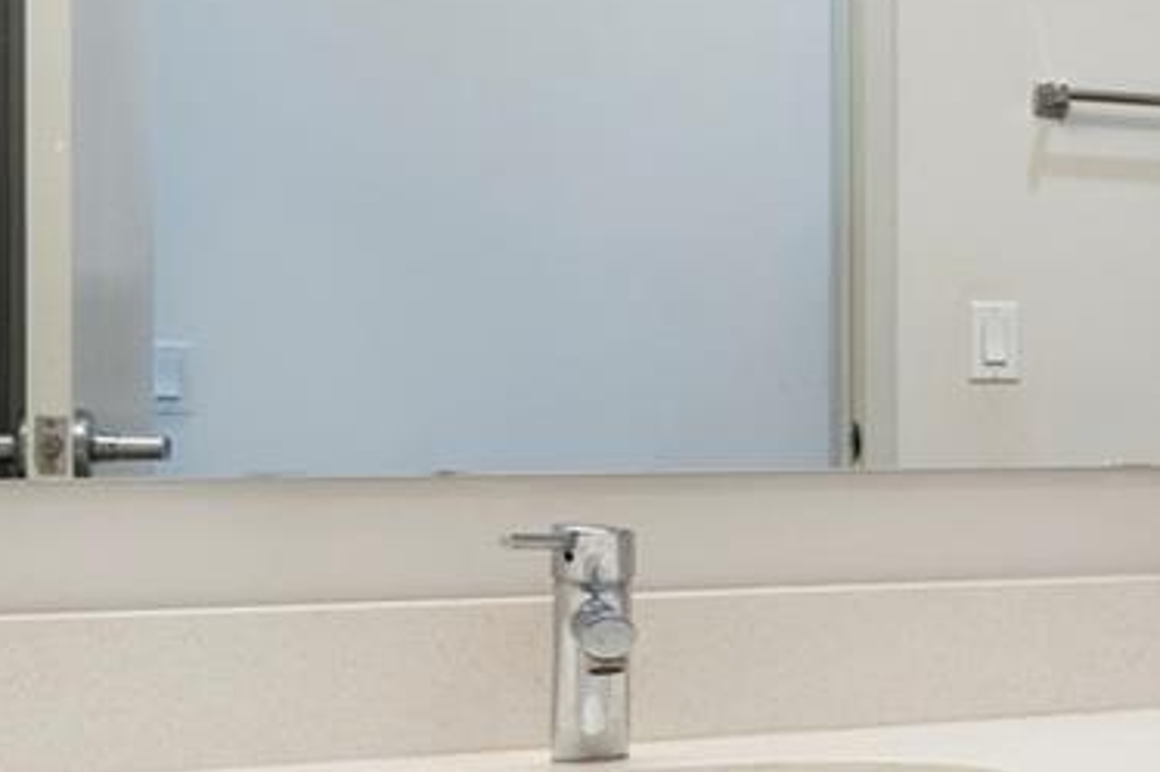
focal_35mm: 77
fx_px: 2480
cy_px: 440
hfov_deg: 20.0
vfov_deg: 17.7
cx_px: 2019
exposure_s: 1/8
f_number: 8
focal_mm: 12
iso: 160
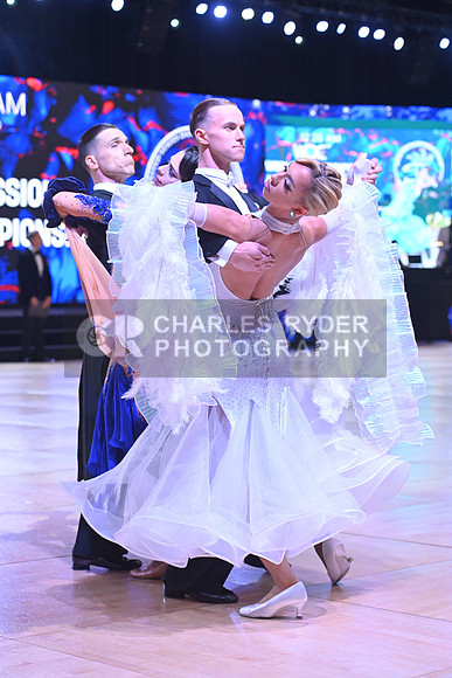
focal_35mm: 86
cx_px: 226
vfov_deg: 23.6
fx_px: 1619
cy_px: 339
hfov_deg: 15.9
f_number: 5
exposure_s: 1/400
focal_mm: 86
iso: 4000
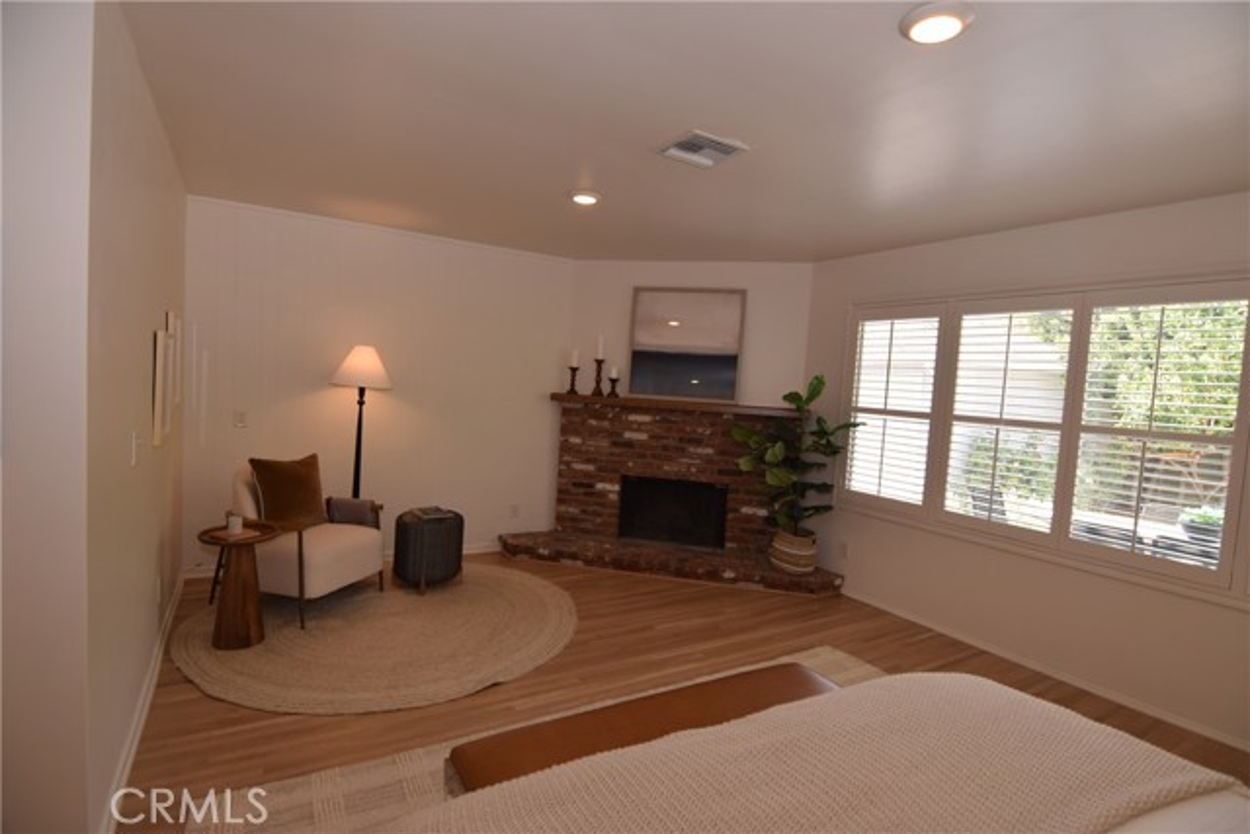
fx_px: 573
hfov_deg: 95.0
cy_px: 417
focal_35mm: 16
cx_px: 625
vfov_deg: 72.1
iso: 100
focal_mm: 11
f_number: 4
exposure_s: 1/60
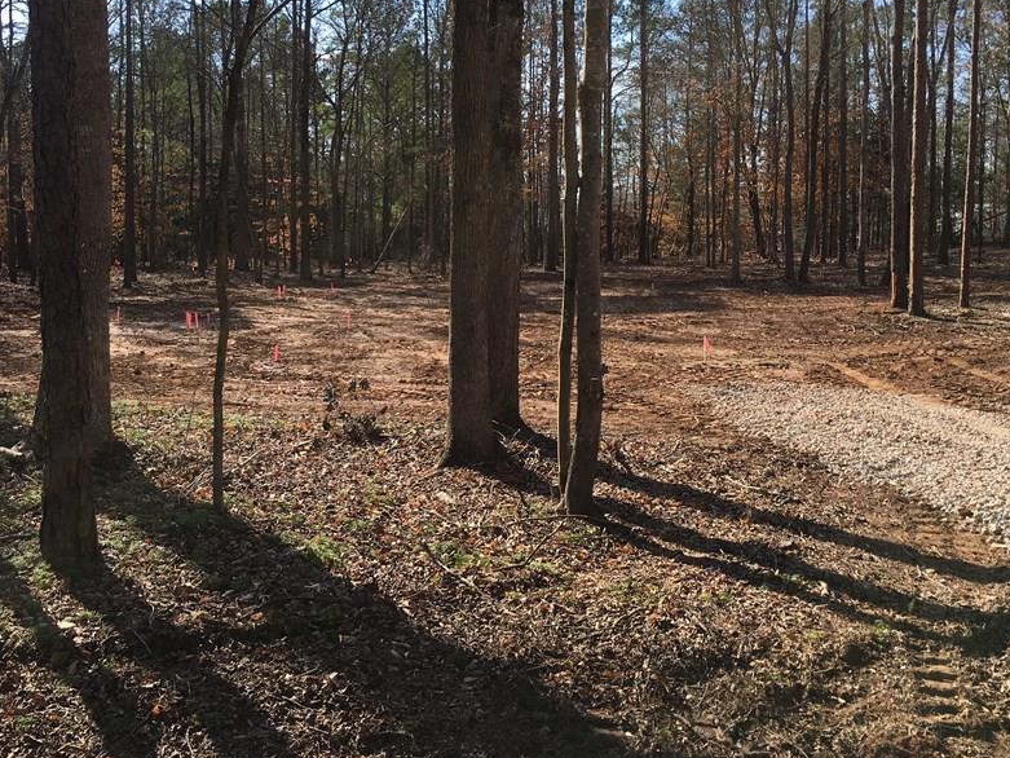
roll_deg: +0.5
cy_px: 296
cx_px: 476
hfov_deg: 48.9
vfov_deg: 37.6
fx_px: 1109
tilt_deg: -1.9
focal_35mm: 38
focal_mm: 4.15
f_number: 2.2
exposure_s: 1/801
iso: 25
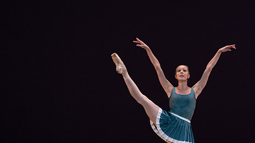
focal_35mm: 514
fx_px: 3473
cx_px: 177
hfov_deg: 4.2
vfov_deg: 2.4
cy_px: 110
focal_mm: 327
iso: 5000
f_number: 8
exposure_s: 1/400
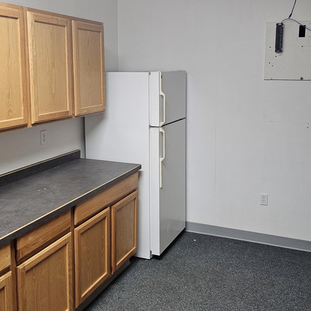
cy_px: 132
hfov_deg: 41.9
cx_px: 160
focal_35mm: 40
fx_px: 407
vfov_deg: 41.7
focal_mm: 6.3
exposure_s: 1/60
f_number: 1.7
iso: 500
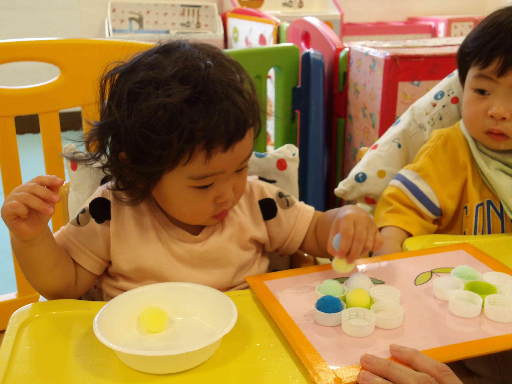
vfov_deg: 34.3
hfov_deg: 44.8
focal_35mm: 42
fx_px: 621
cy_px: 192
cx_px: 256
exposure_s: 1/60
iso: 216
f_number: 3.7
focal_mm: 7.6
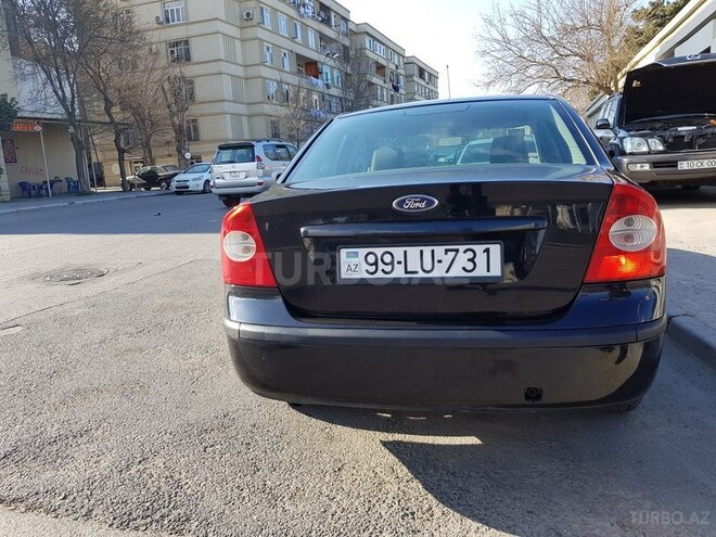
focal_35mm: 26
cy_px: 268
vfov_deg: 53.1
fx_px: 538
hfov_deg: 67.3
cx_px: 358
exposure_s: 1/558
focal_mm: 4.2
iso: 40
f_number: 1.7
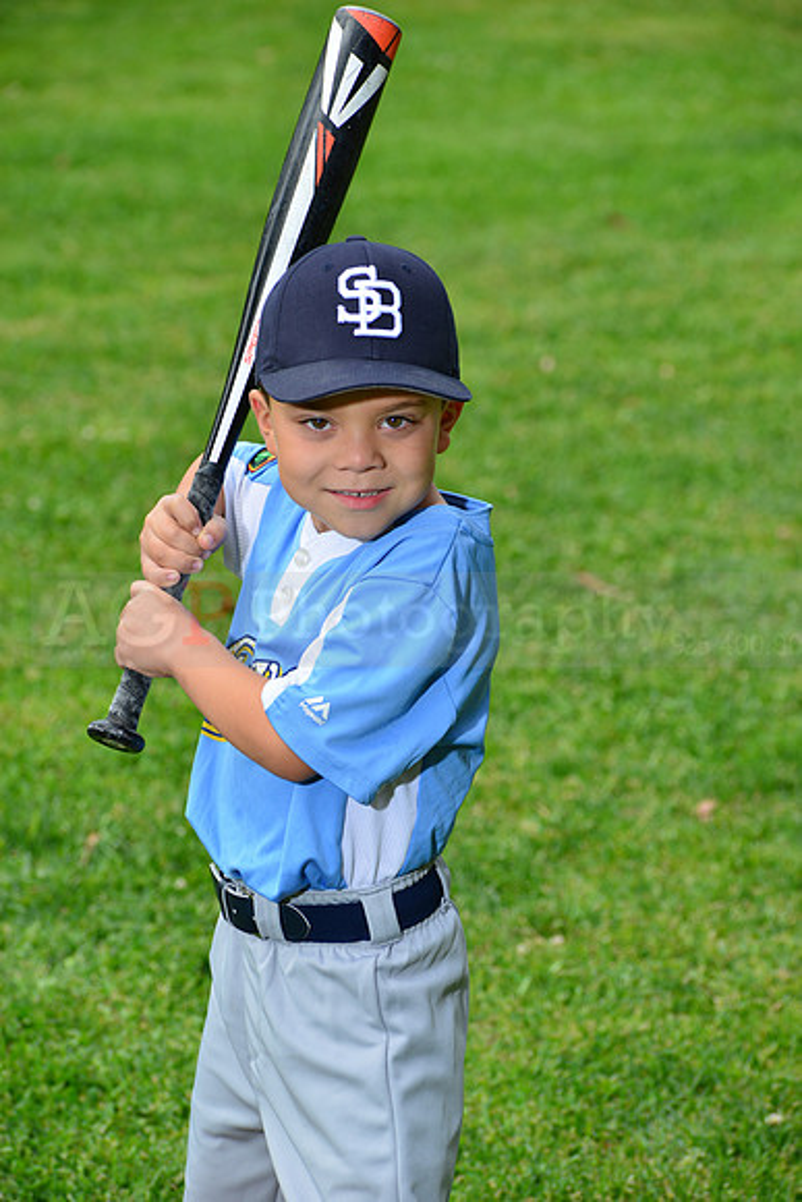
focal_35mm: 170
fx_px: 5677
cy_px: 601
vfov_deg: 12.1
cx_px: 401
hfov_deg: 8.1
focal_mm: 170
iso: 160
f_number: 10
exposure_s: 1/200
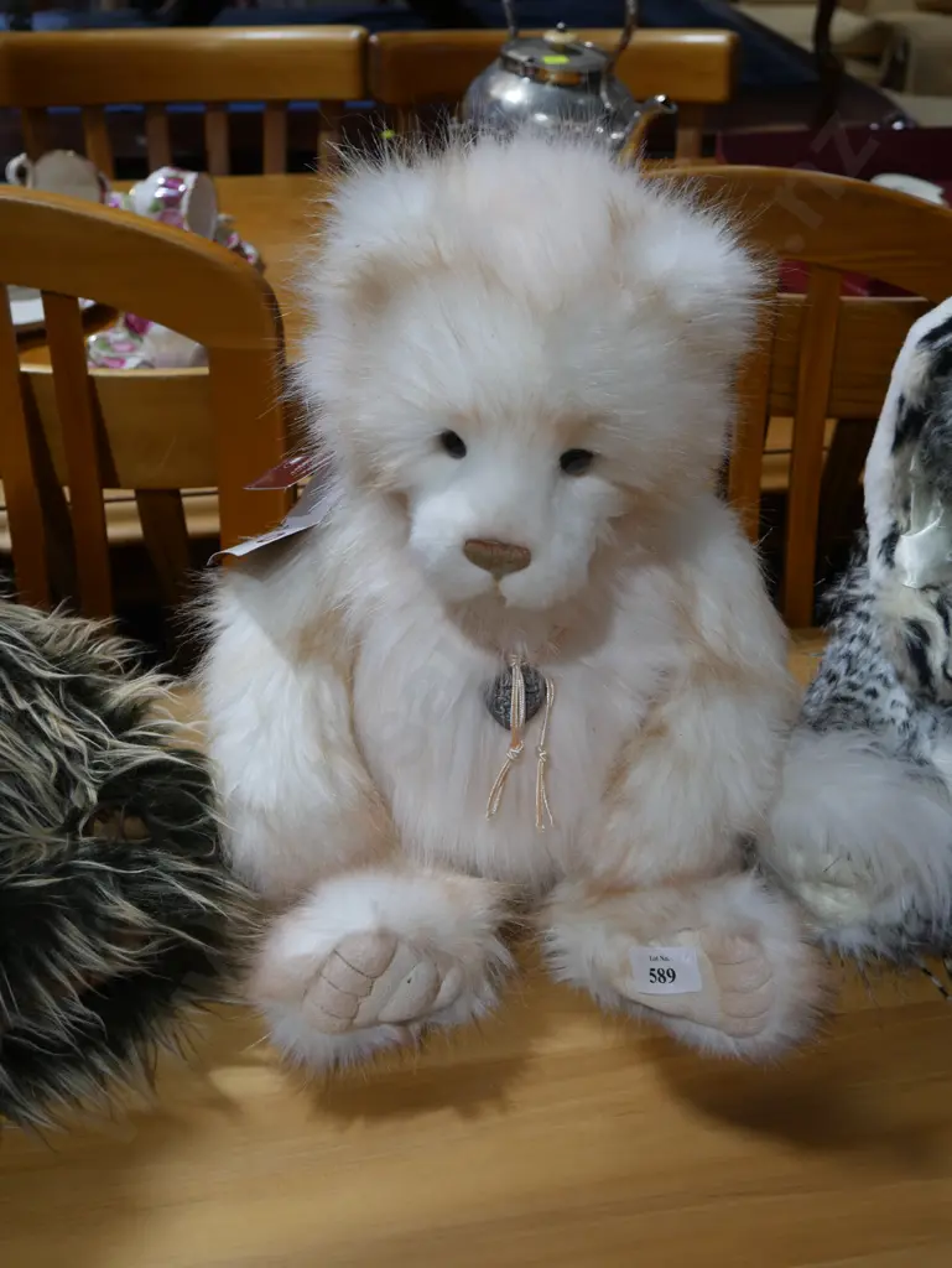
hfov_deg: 36.0
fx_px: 1466
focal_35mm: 40
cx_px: 476
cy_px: 634
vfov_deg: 46.8
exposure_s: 1/60
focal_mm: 20
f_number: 4.5
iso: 200
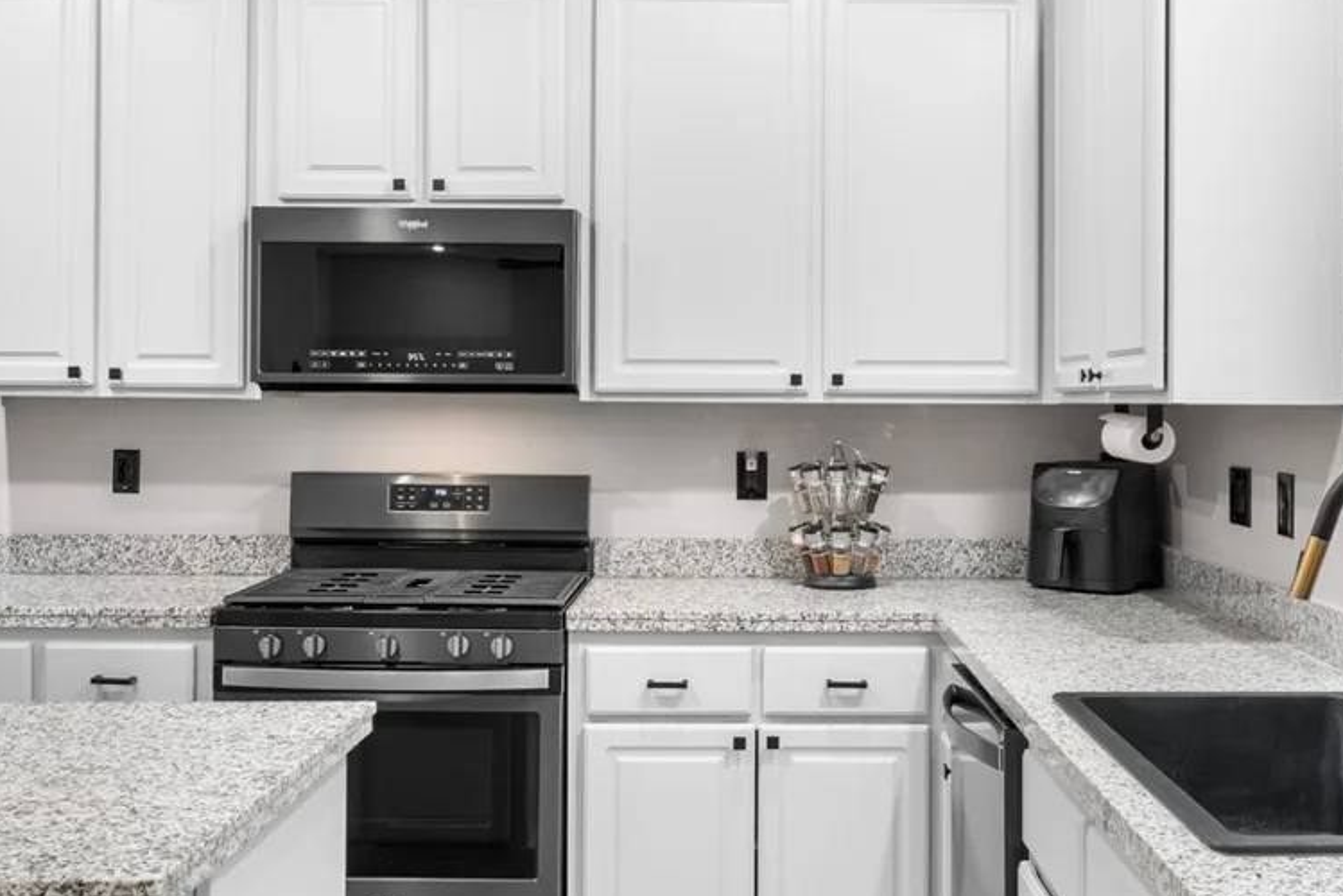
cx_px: 766
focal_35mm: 41
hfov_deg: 47.3
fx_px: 1530
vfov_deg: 32.6
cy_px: 401
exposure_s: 2
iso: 400
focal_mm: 20
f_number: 8
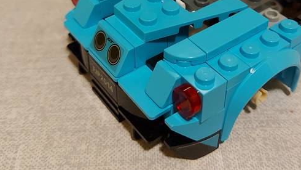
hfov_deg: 42.7
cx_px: 180
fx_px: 383
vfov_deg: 23.8
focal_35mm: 48
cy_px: -1
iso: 320
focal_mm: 5.23
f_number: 1.8
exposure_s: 1/25
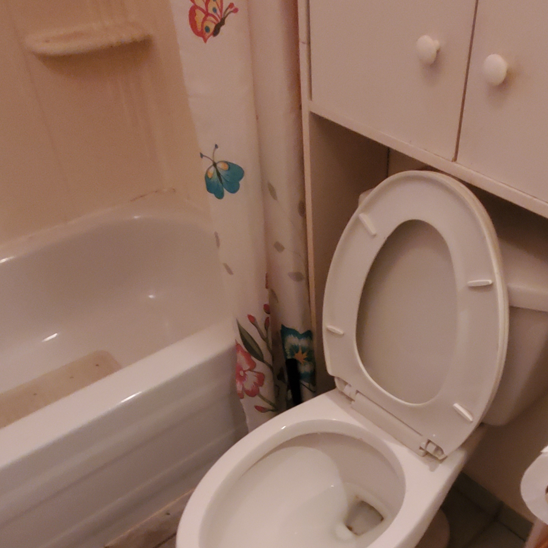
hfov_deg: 48.9
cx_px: 368
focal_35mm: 33
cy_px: 431
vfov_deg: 47.3
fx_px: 591
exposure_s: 1/30
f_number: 2.2
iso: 1000
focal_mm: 1.8
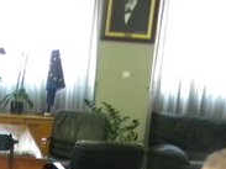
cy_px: 313
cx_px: -93
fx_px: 718
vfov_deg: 12.2
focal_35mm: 110
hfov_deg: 16.6
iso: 400
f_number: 3.5
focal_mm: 5
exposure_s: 1/26
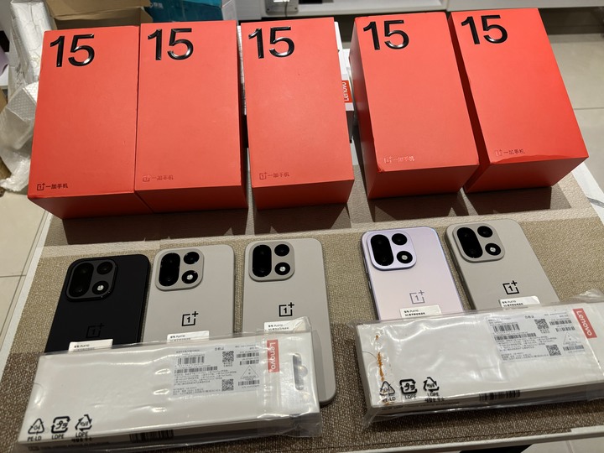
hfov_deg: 67.3
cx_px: 302
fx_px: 454
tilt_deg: -51.5
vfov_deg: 53.1
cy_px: 226
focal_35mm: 26
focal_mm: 5.96
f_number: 1.6
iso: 125
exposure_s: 1/120
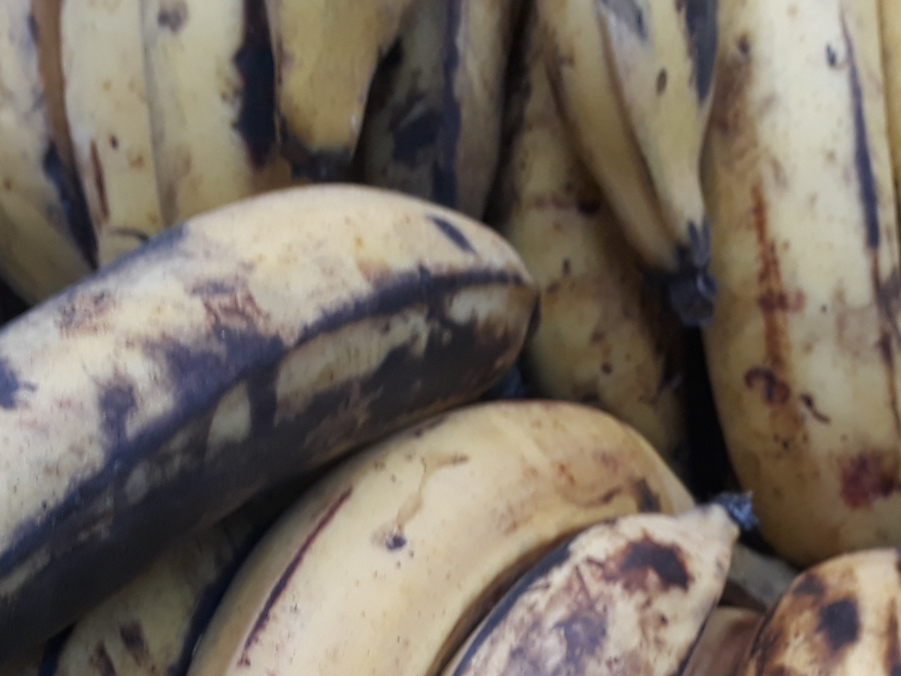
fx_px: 1640
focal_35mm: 63
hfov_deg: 30.6
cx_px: 560
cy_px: 703
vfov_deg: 22.3
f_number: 1.9
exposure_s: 1/40
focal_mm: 3.6
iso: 50
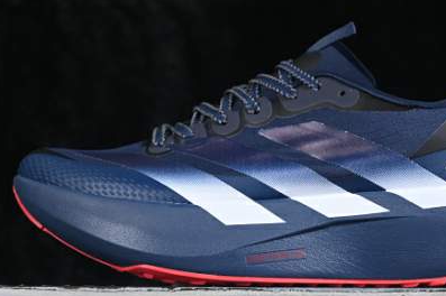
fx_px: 1708
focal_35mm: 138
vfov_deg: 9.9
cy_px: 118
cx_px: 279
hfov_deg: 14.9
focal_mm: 50
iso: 160
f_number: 6.3
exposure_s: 1/60
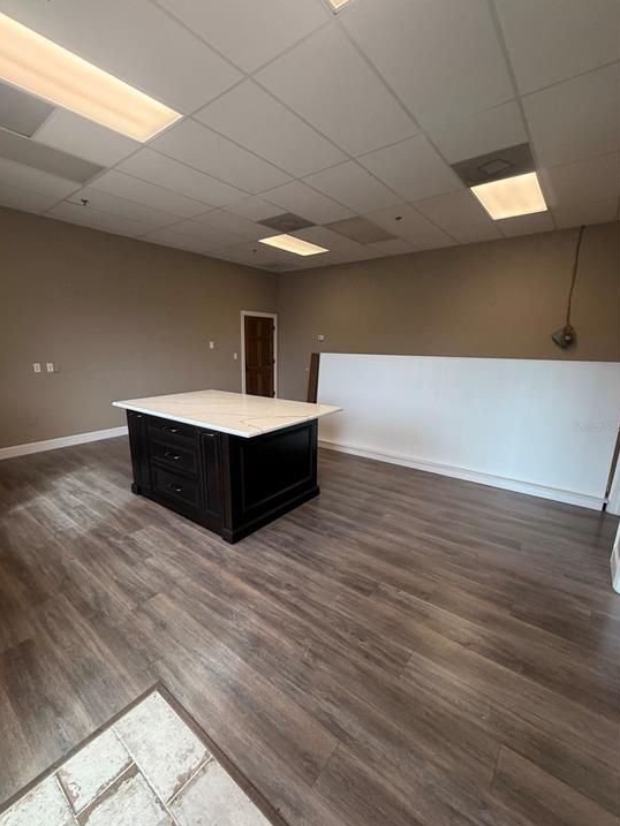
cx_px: 294
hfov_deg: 81.7
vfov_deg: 98.1
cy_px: 426
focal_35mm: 15
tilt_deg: -10.8
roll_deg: -0.3
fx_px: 358
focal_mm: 2.22
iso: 320
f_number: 2.2
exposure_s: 1/120
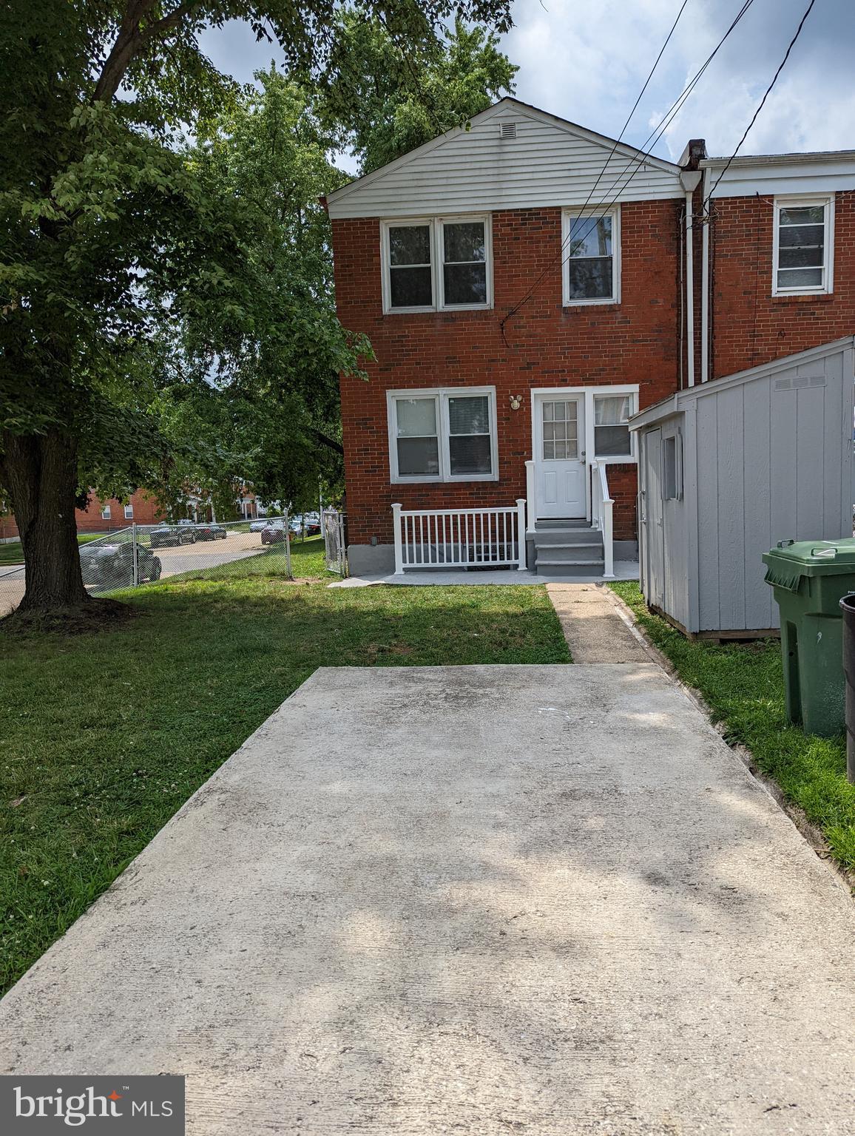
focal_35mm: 24
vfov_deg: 71.5
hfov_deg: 56.9
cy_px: 568
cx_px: 428
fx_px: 789
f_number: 1.85
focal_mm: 6.81
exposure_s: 1/3534
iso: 42
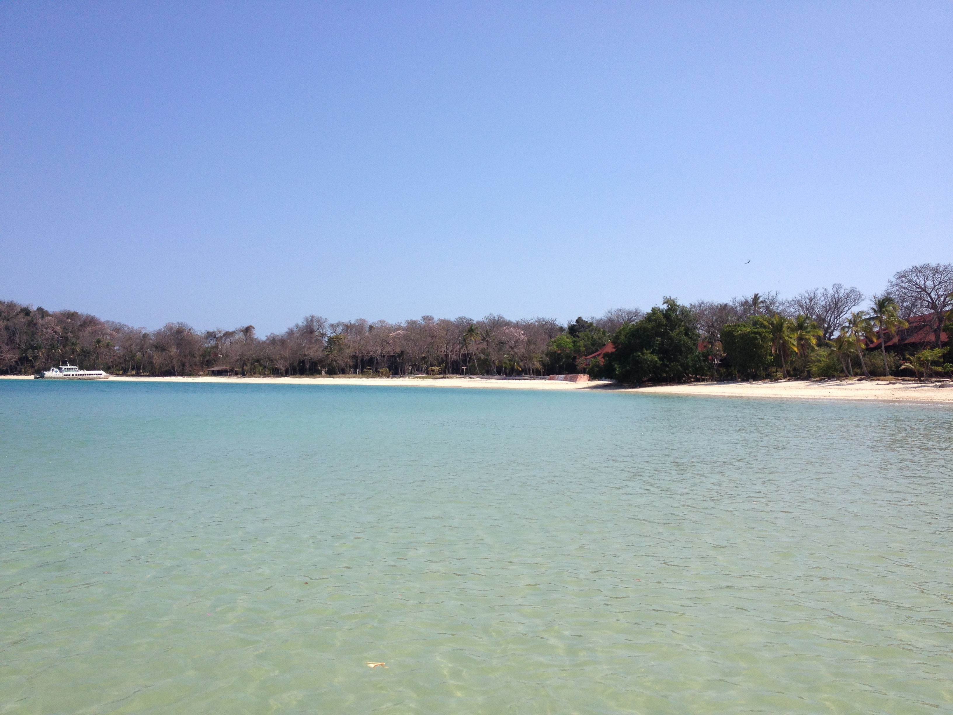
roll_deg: -0.9
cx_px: 476
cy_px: 358
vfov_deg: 40.7
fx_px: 964
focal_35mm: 35
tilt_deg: -0.8
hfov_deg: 52.6
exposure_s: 1/2632
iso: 50
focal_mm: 4.28
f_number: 2.4
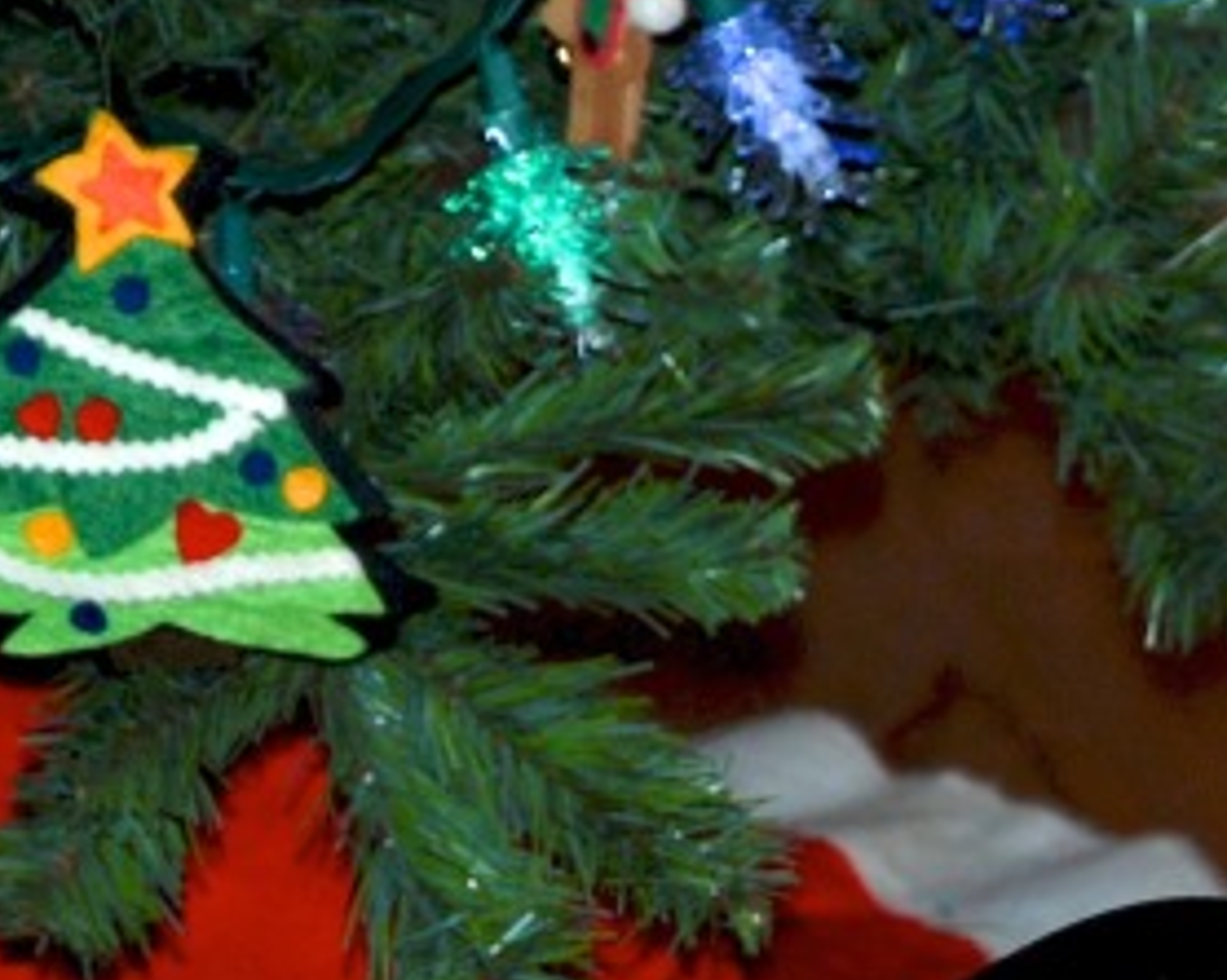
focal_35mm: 468
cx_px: 1112
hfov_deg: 4.1
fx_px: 16983
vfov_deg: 3.3
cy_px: 1247
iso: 200
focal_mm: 90
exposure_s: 1/60
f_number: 5.6
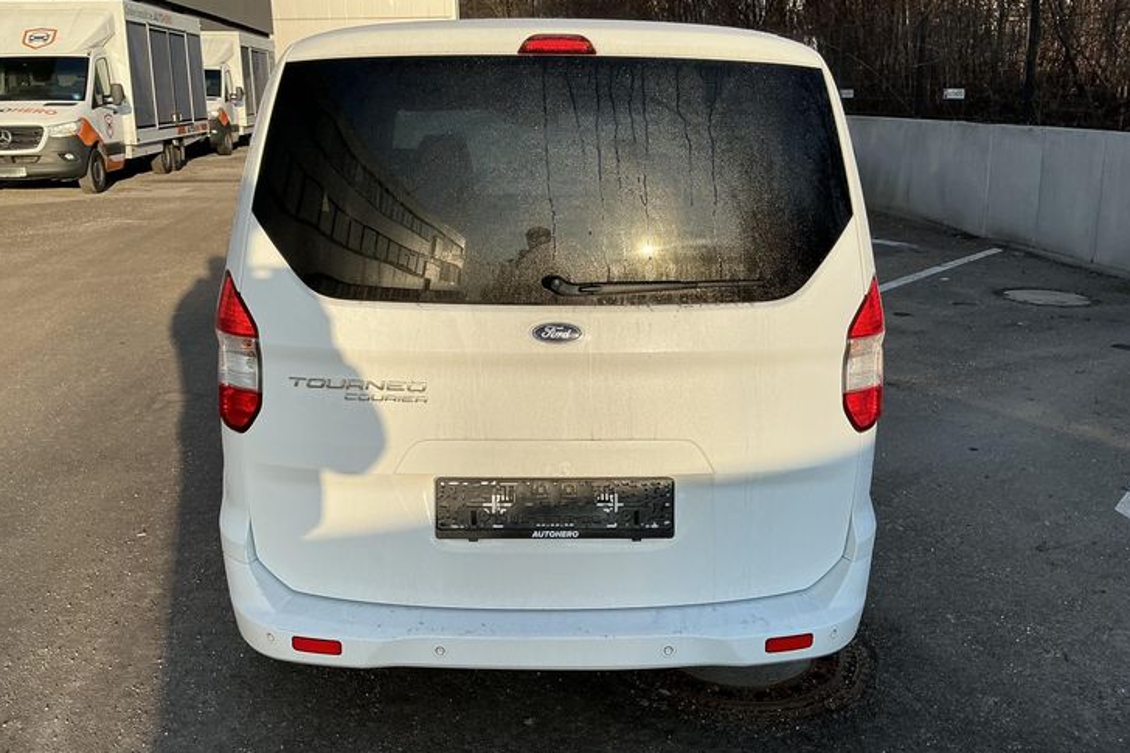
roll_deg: +2.6
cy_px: 368
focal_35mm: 32
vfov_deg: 41.1
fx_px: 1004
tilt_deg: -11.7
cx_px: 542
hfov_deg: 58.7
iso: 25
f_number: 1.8
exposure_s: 1/1279
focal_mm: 3
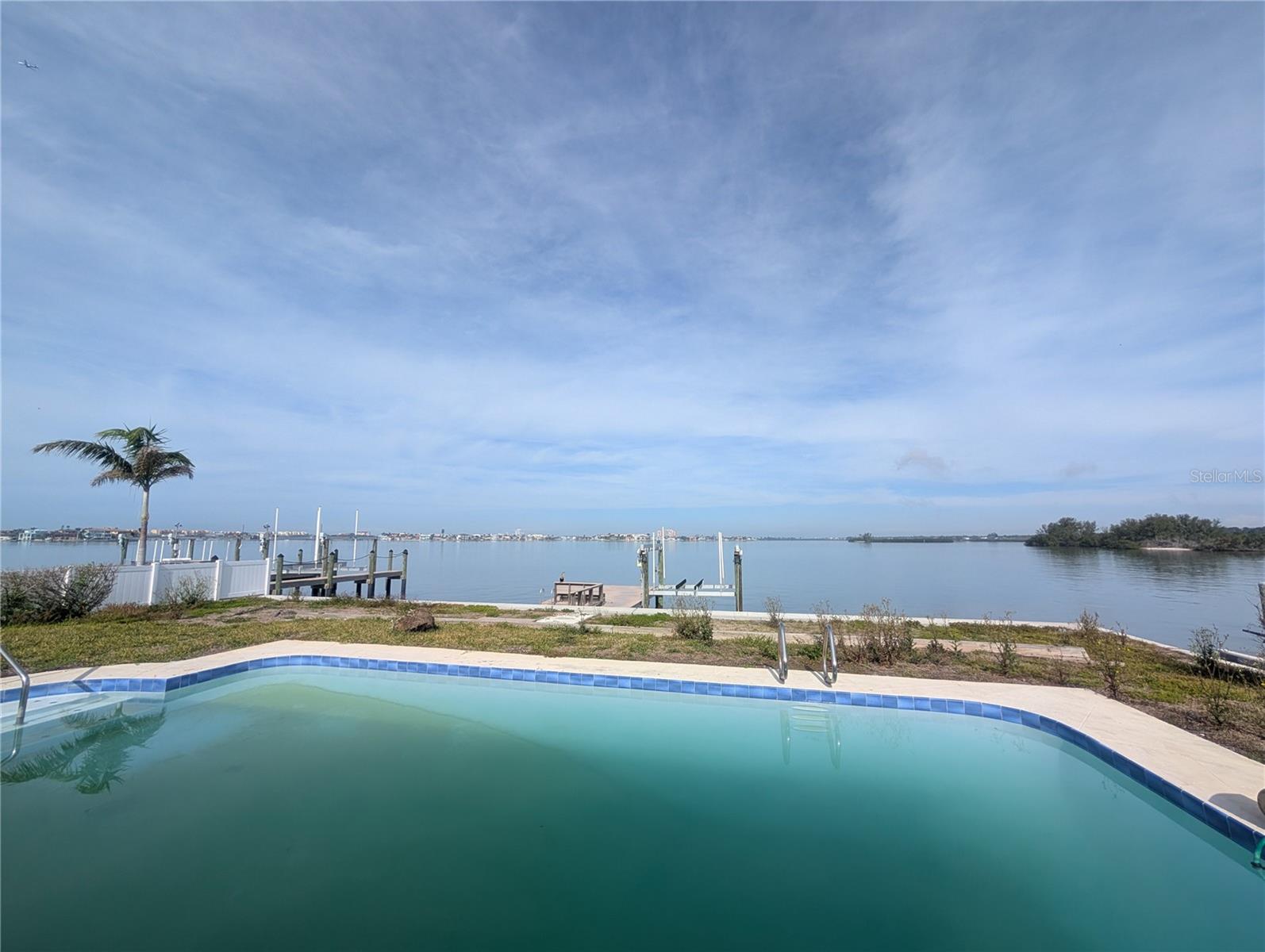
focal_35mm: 12
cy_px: 476
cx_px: 632
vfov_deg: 94.6
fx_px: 439
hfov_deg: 110.5
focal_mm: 2.02
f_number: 1.7
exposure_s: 1/3906
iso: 65
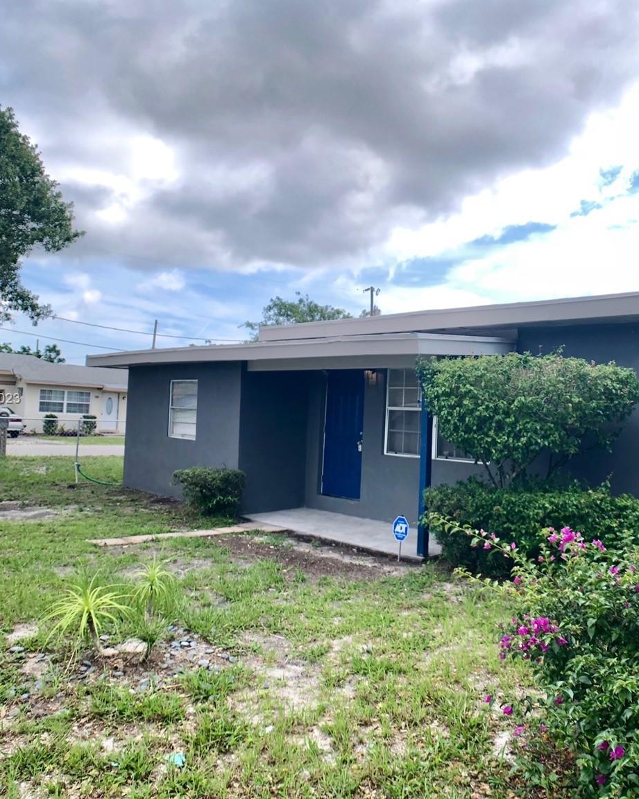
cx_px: 466
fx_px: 898
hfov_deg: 38.3
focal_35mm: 38
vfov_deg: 47.9
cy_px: 399
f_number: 1.8
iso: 20
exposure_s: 1/292
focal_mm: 3.99
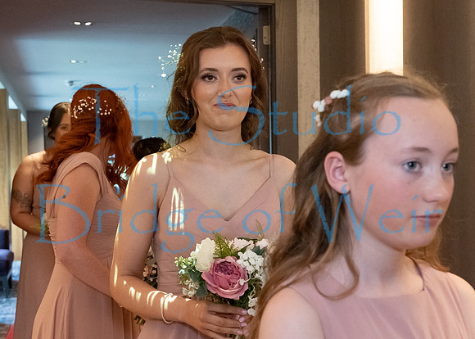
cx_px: 265
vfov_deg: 27.8
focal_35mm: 51
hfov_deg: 38.2
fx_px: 684
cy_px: 189
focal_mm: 33
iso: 8000
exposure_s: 1/250
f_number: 5.6
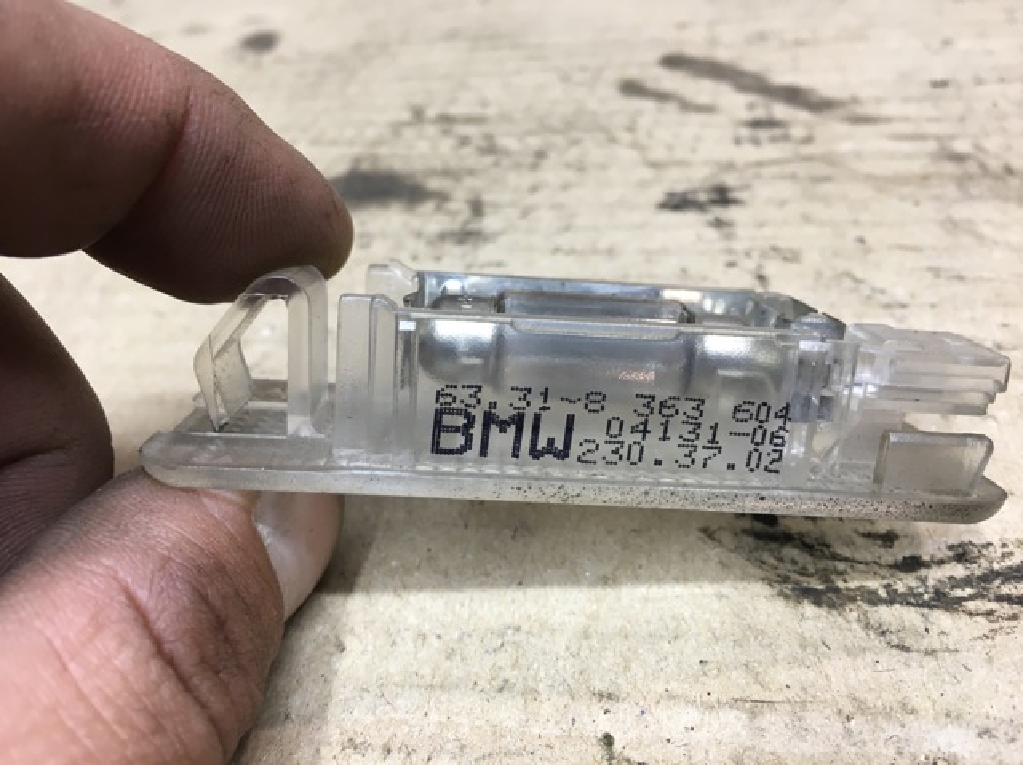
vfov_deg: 48.2
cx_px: 512
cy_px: 382
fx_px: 856
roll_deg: +8.1
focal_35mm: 29
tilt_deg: -40.2
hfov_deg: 61.7
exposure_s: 1/33
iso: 80
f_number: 2.2
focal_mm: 4.15
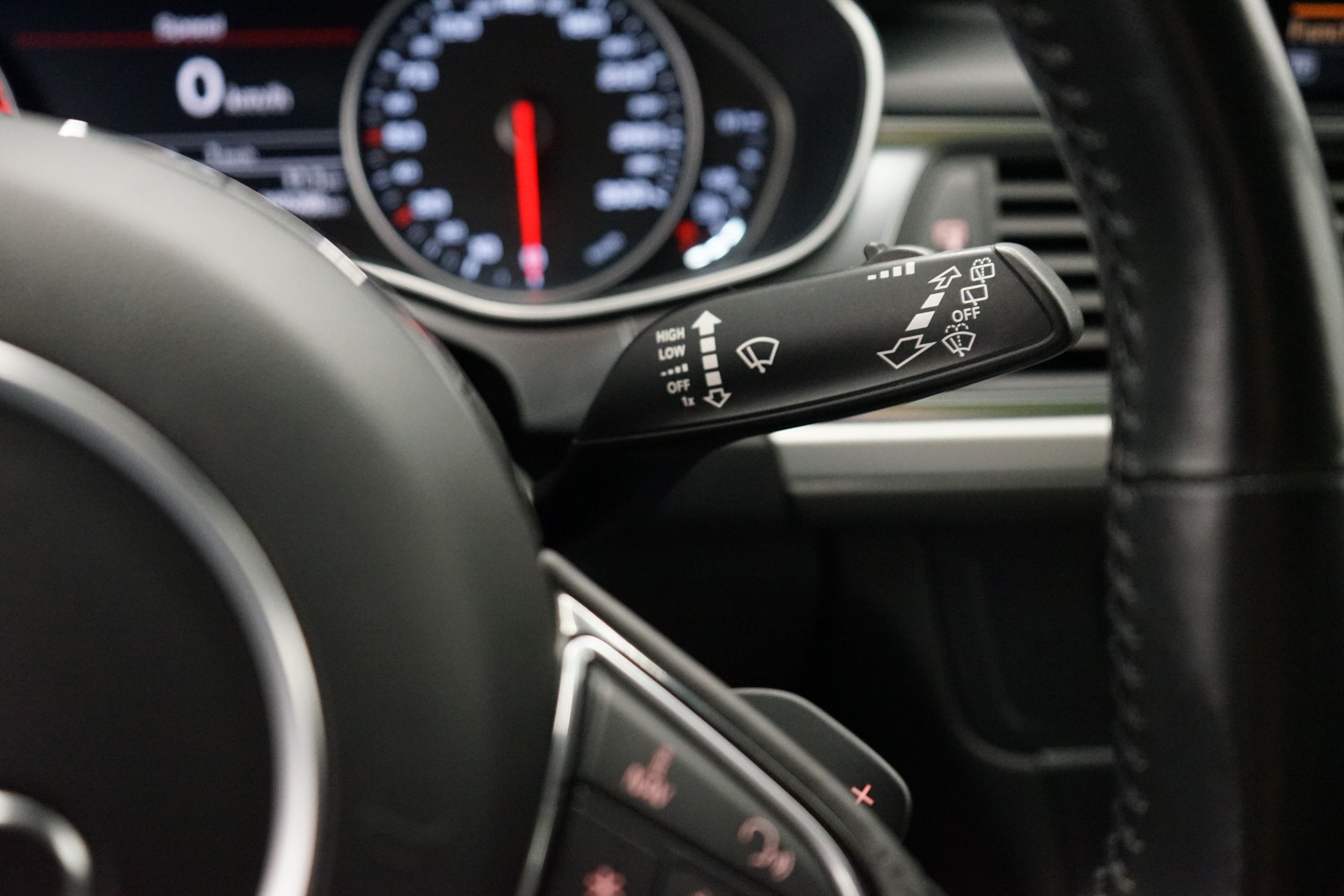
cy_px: 448
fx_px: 1307
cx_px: 672
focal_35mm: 35
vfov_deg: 37.9
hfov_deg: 54.4
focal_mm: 35
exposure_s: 1/125
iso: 6400
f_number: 4
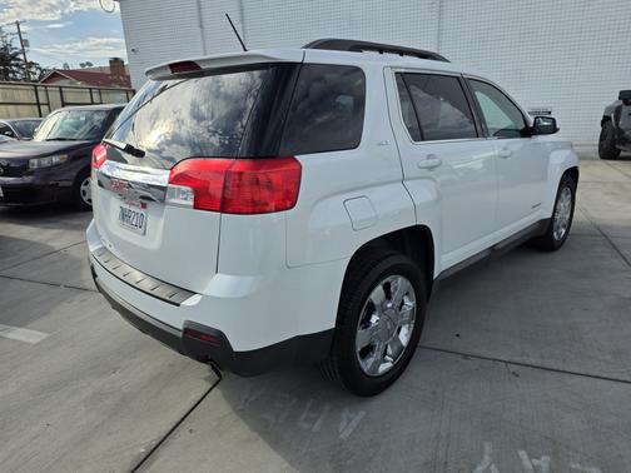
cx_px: 316
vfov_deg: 58.9
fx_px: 419
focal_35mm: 23
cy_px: 236
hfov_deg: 73.9
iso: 80
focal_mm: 6.25
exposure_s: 1/4766
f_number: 1.7
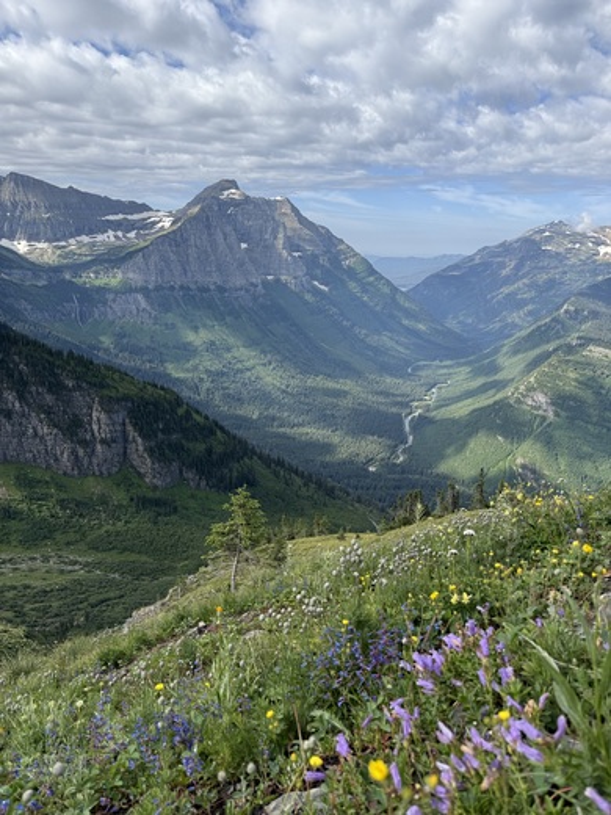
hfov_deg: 56.8
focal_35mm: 24
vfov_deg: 71.6
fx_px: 565
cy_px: 408
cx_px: 306
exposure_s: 1/2801
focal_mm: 6.76
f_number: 1.78
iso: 80
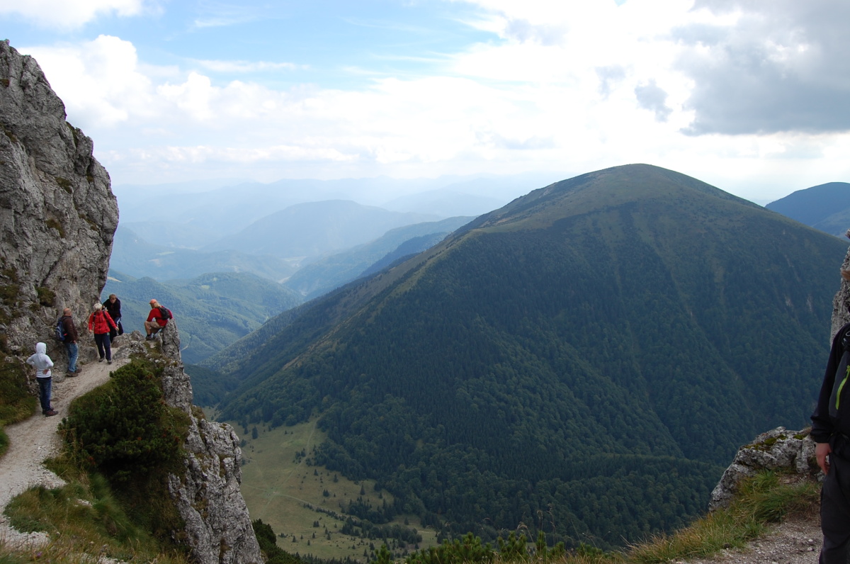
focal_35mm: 27
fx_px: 636
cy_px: 282
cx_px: 425
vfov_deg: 47.8
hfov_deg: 67.5
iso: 200
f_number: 8
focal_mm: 18
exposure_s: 1/200
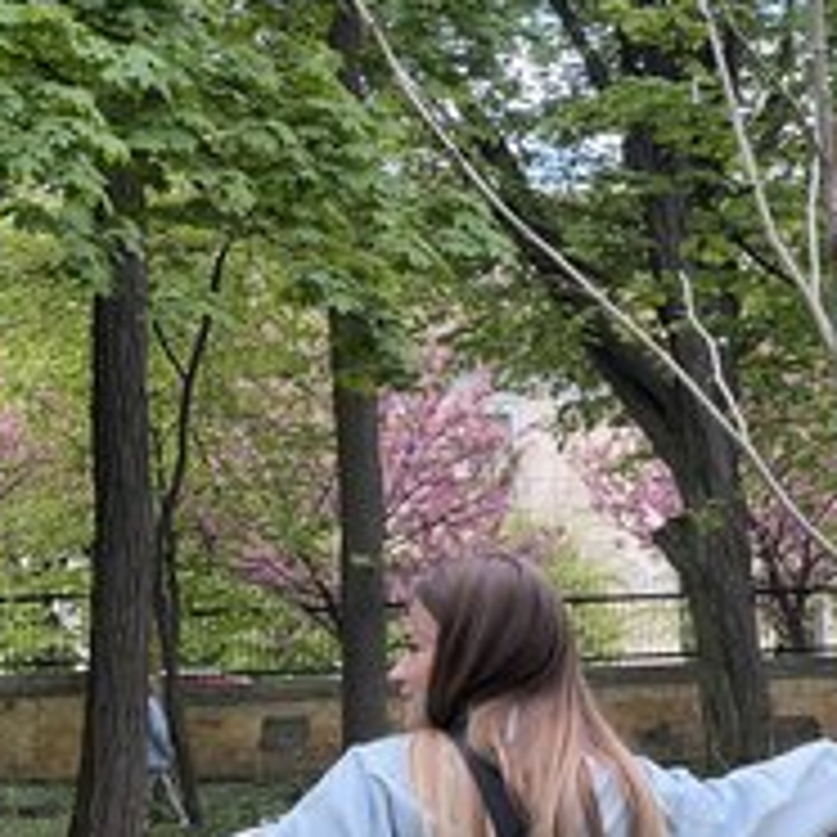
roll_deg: +4.6
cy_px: 558
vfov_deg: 11.9
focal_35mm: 146
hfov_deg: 11.8
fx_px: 3994
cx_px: 832
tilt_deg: +2.9
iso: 50
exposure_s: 1/99
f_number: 2.8
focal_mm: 9
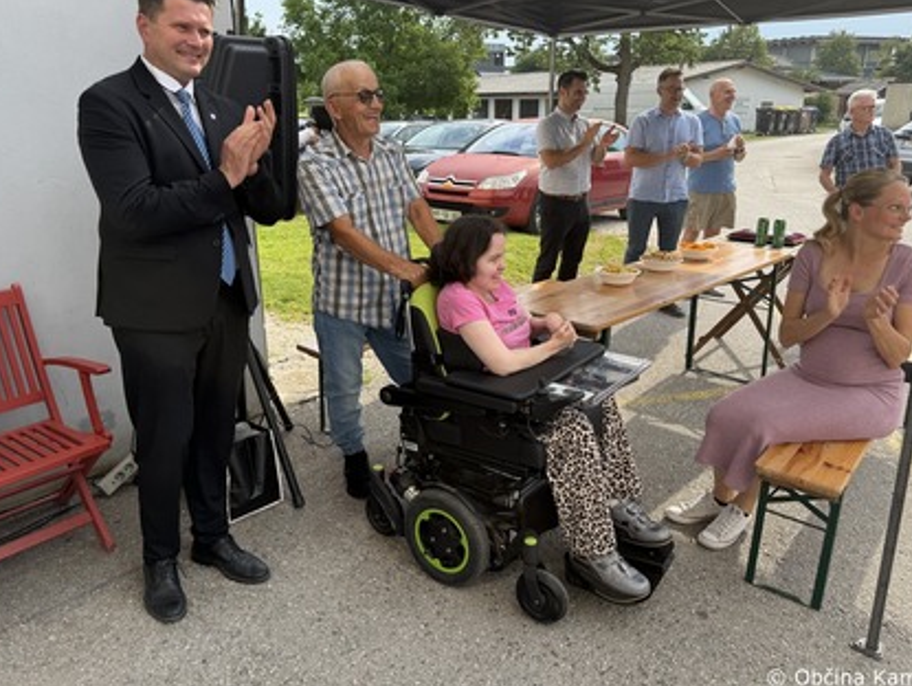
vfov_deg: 53.1
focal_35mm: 26
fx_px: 686
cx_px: 461
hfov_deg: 67.3
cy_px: 319
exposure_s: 1/1493
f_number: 1.78
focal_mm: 6.76
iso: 80
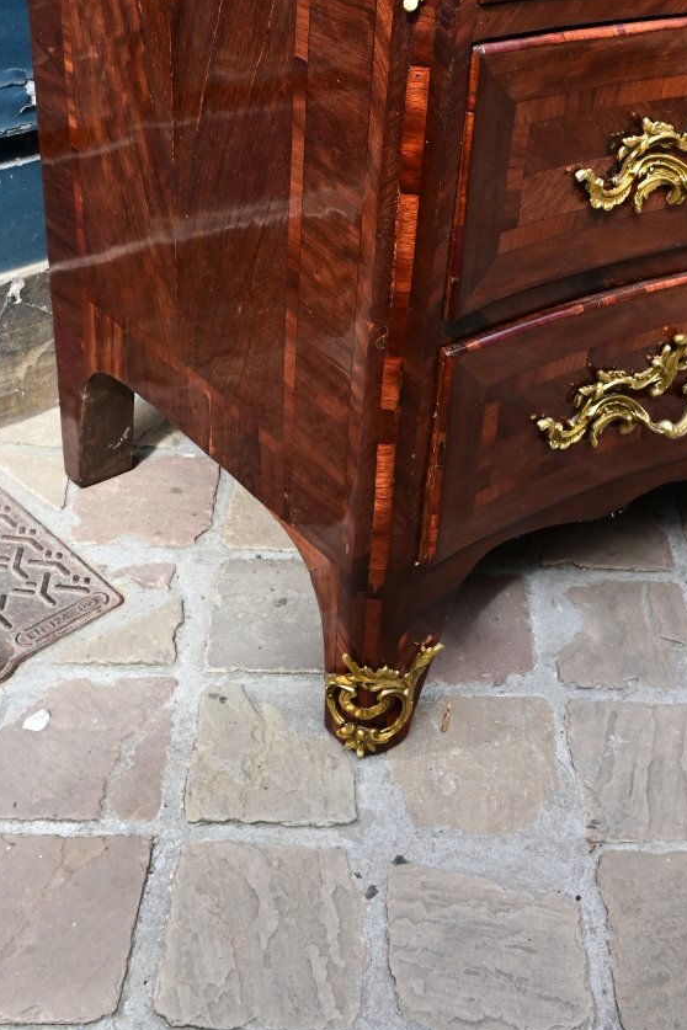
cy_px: 317
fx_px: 1231
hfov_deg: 30.8
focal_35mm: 43
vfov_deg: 44.6
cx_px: 485
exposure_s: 1/125
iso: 400
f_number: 11
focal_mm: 20
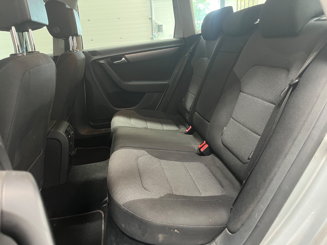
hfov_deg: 67.3
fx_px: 246
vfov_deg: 53.1
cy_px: 122
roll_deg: +4.1
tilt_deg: -19.0
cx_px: 164
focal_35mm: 26
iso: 500
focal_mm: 5.1
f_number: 1.6
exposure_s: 1/33
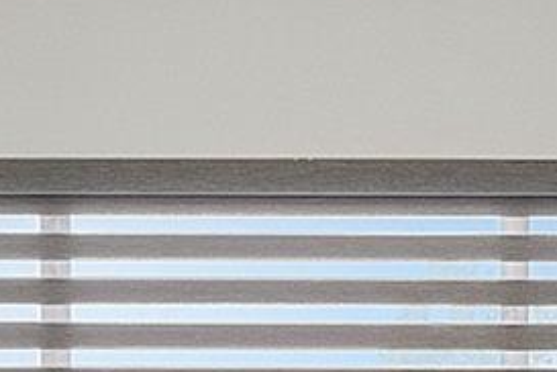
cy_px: 565
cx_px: 375
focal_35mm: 88
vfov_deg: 14.4
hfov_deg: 23.0
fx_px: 1361
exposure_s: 1/25
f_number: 9
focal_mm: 10
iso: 250
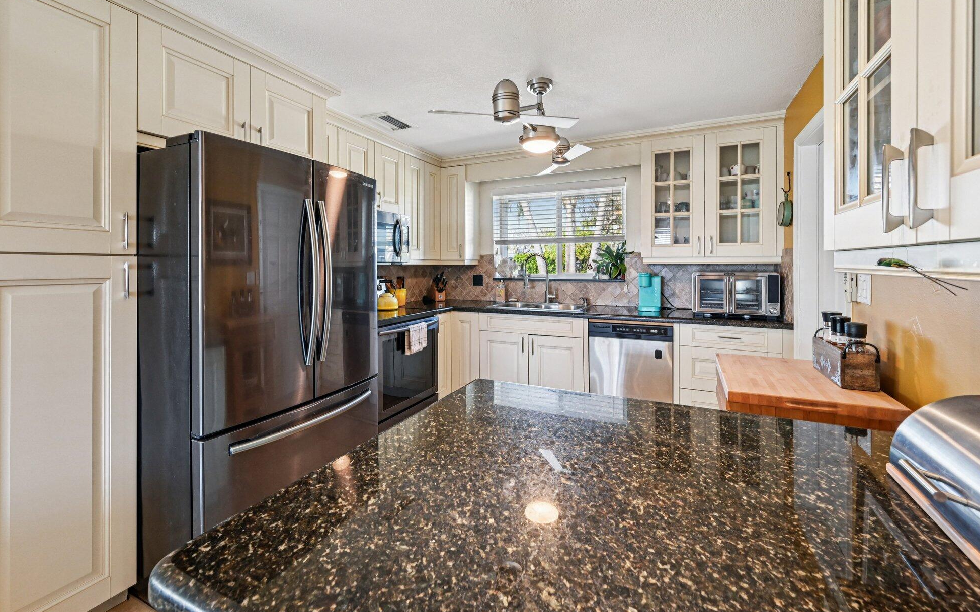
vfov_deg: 74.5
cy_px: 273
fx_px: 401
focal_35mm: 15
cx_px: 490
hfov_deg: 101.5
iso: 2000
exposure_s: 1/125
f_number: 8
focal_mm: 14
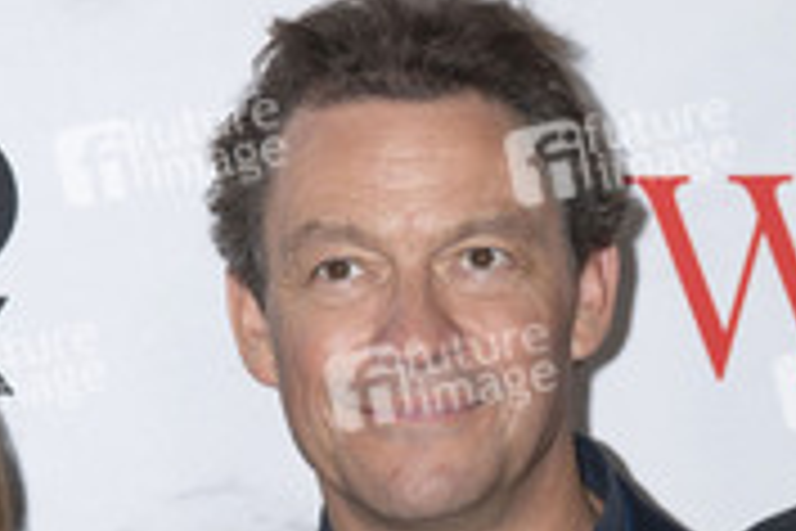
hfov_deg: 8.1
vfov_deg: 5.4
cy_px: 490
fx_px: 5638
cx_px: 501
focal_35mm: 255
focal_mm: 100
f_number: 6.3
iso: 640
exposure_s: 1/200
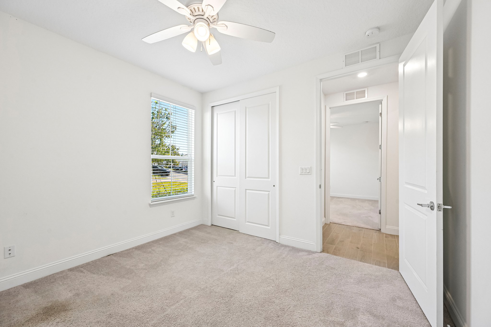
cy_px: 164
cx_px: 246
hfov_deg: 104.3
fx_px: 191
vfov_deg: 81.2
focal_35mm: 14
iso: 250
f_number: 8
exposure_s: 1/15
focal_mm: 14
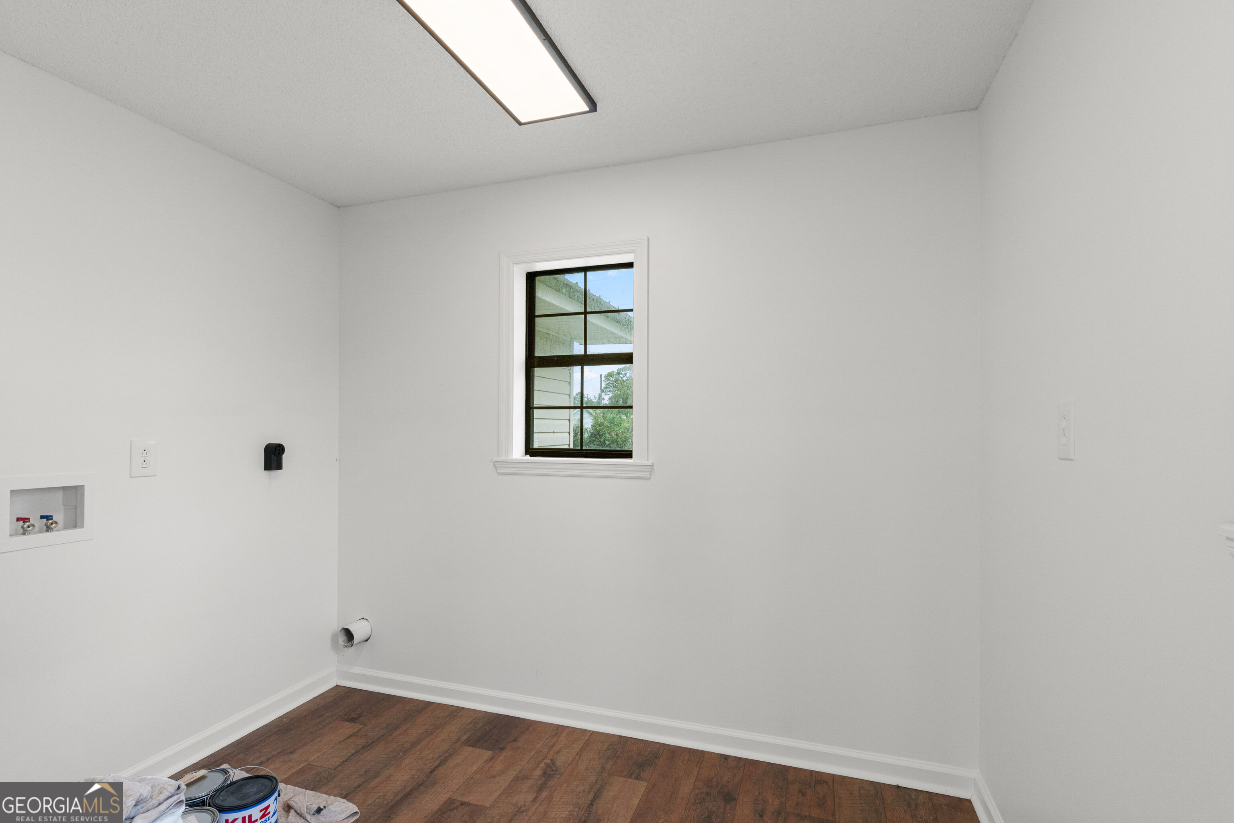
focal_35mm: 16
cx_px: 617
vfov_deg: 72.1
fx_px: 566
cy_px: 412
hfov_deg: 95.0
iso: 320
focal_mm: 11
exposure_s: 1/30
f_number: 8
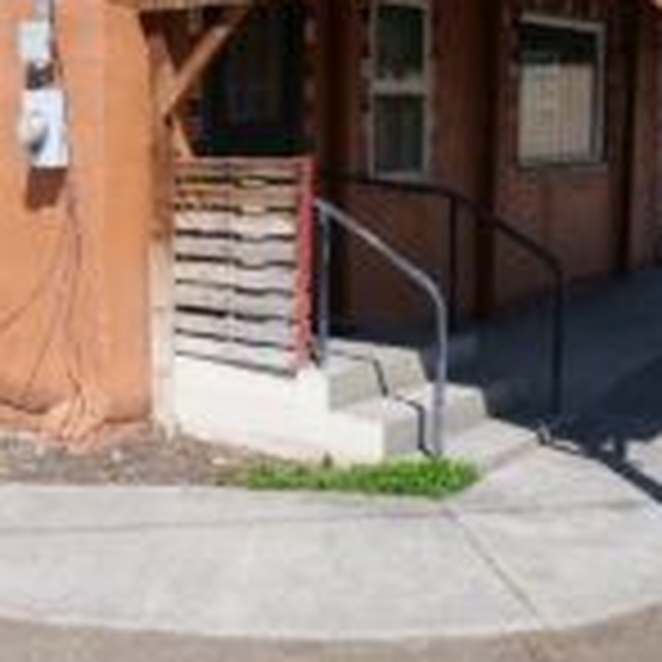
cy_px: 225
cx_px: 140
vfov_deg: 32.0
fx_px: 1147
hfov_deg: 31.4
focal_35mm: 53
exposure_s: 1/500
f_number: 7.1
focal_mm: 11
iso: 200
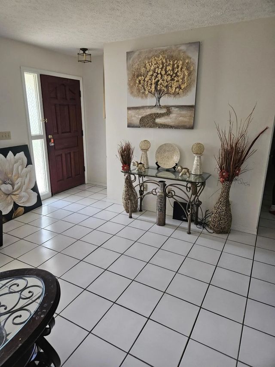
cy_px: 184
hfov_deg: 58.9
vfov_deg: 73.9
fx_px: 244
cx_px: 138
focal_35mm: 23
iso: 250
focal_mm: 5.4
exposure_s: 1/170
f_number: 1.8
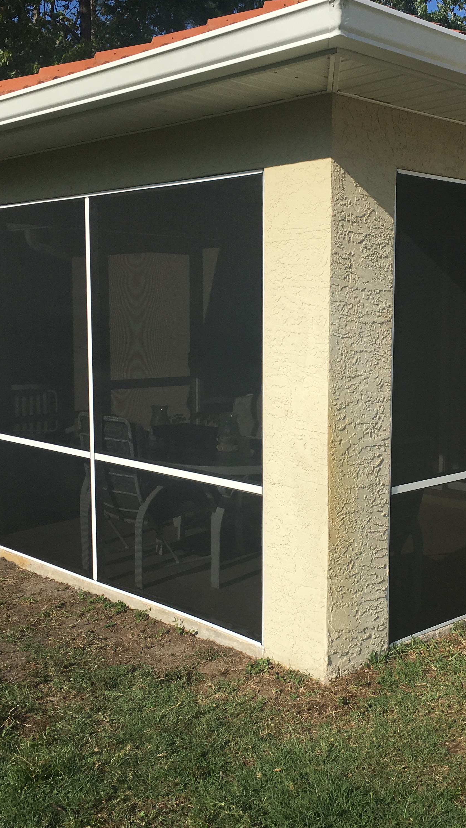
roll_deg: +0.6
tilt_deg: -5.5
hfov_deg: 27.5
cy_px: 420
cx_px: 308
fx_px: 945
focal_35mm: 43
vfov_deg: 47.4
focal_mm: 4.15
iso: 25
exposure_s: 1/2404
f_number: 2.2
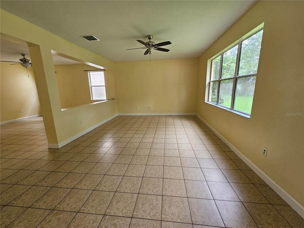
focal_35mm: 13
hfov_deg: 106.2
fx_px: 114
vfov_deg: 89.9
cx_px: 152
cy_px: 114
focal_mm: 2.2
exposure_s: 1/60
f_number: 2.2
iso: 64
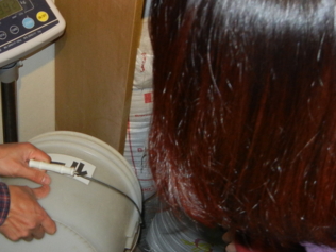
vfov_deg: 19.4
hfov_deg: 25.2
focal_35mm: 76
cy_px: 156
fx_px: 738
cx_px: 66
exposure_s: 1/30
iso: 200
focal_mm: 5.4
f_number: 3.5
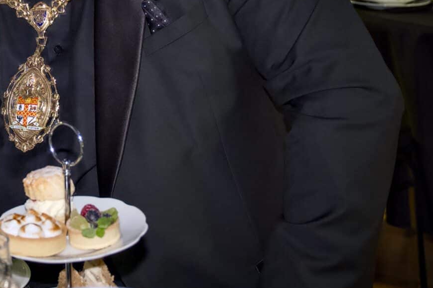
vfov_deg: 12.4
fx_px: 1311
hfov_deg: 18.3
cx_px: 0
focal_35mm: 109
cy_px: -14
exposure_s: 1/30
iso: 1600
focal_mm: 29.6
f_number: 4
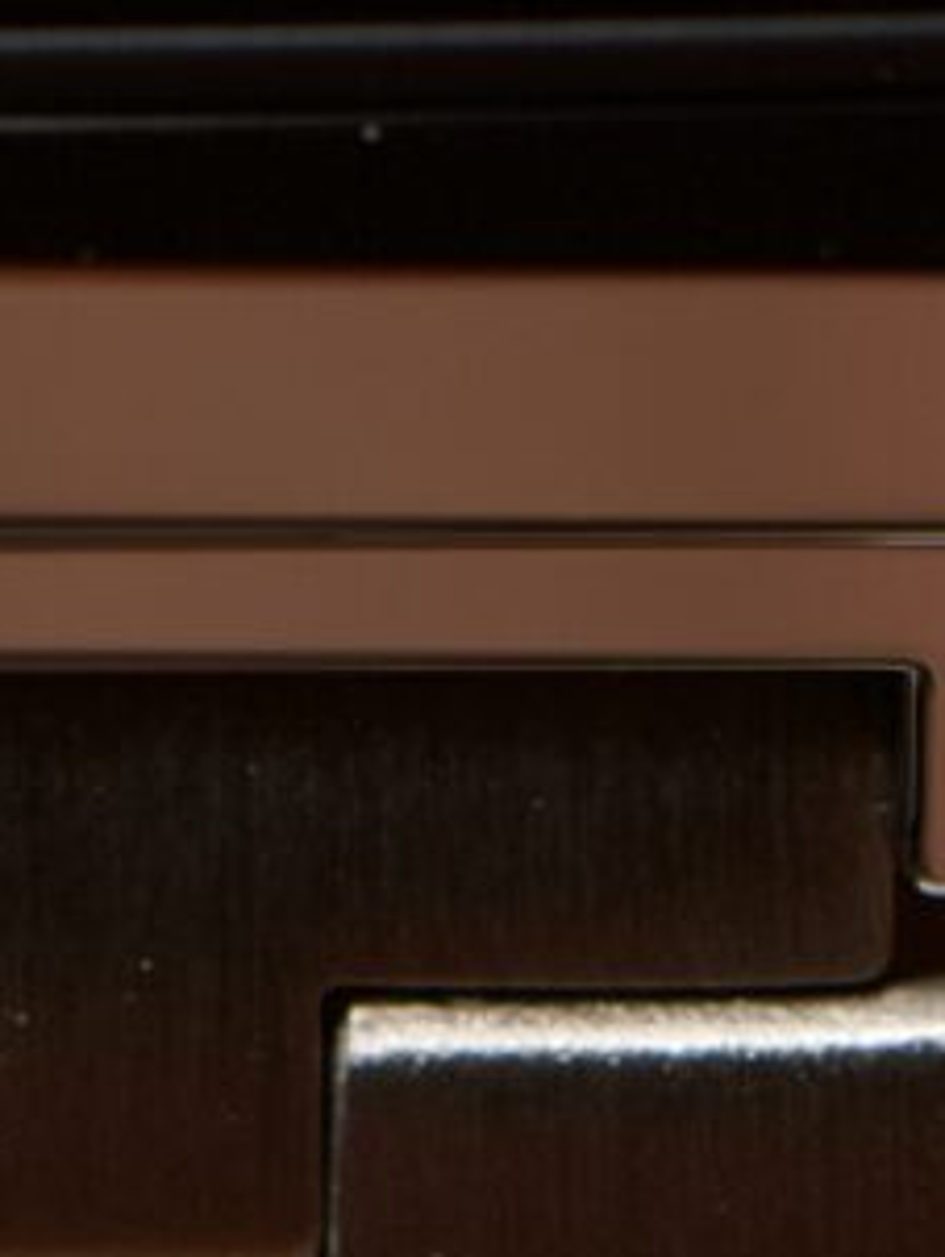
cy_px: -1688
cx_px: -212
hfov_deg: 3.0
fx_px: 17774
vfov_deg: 4.0
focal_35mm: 489
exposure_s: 1/250
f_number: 8
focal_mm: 60
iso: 200
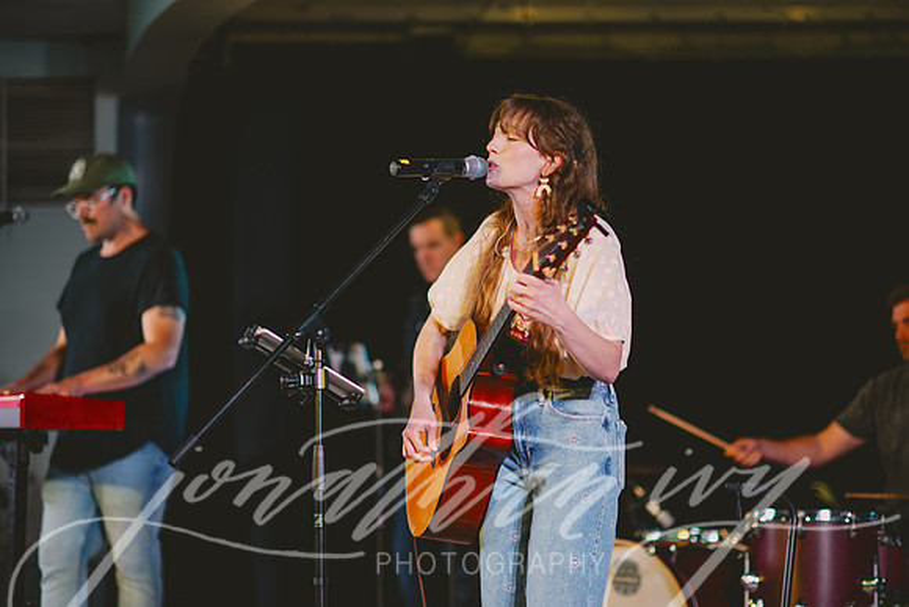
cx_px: 454
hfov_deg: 23.9
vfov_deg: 16.1
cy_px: 304
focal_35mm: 85
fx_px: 2147
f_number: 1.4
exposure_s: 1/160
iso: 200
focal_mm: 85
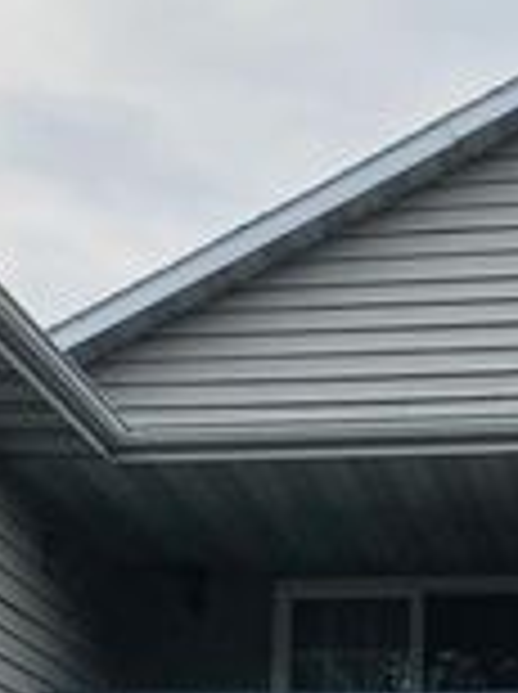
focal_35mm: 104
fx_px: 2081
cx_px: 351
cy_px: 848
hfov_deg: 14.2
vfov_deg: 17.9
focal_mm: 6.76
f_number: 1.78
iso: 80
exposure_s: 1/6410
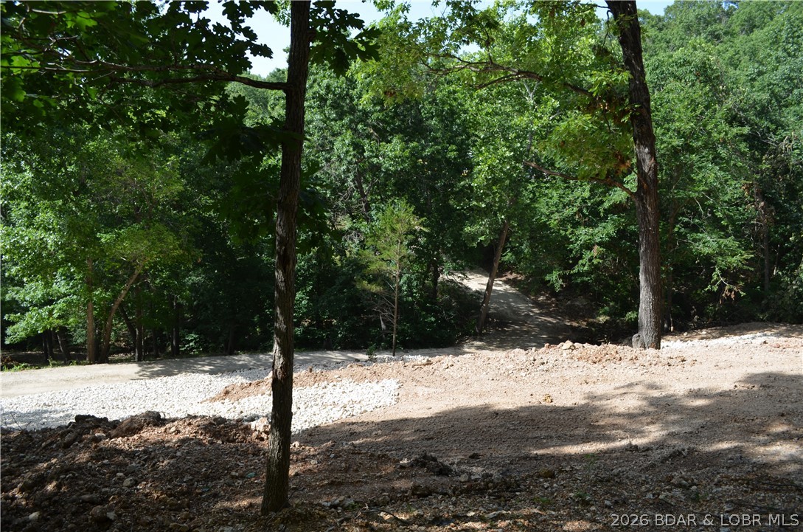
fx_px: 601
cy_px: 266
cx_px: 402
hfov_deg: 67.5
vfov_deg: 47.7
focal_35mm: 27
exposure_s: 1/160
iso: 100
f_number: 6.3
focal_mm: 18
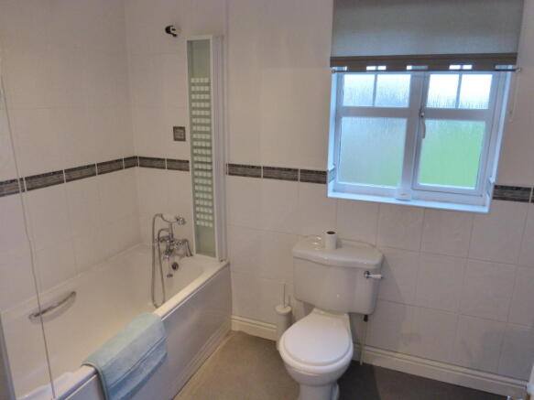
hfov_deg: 71.6
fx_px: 370
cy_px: 200
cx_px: 267
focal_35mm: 24
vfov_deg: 56.8
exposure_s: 1/25
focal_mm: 4.3
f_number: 3.3
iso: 1000
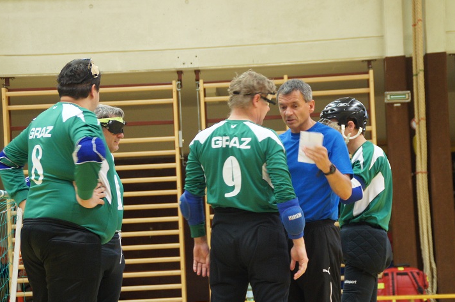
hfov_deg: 17.4
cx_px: 226
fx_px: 1490
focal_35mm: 118
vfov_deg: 11.6
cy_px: 160
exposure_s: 1/20
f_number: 5
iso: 1600
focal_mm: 70
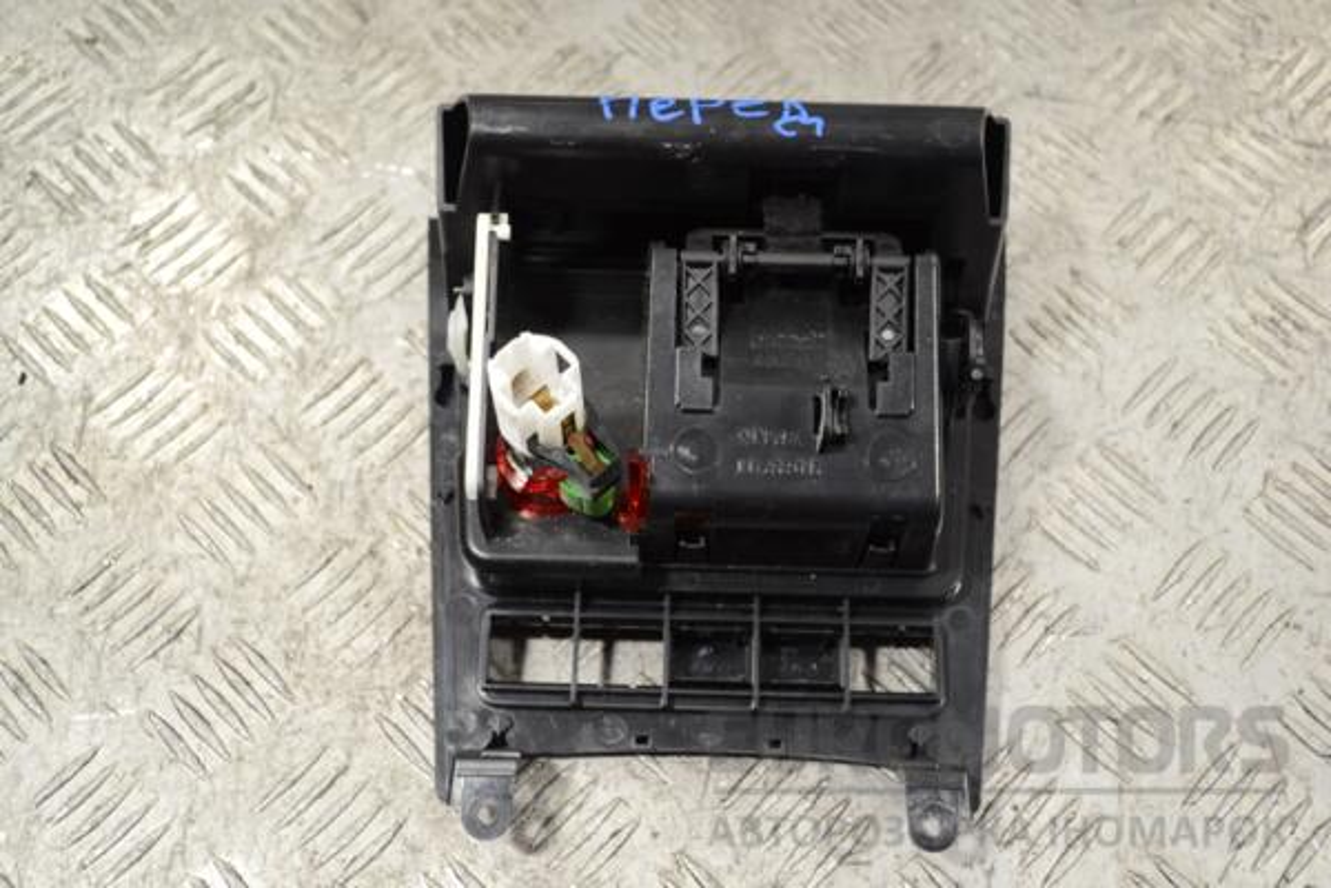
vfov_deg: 30.8
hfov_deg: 45.0
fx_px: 1608
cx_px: 666
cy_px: 444
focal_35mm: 44
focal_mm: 29
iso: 160
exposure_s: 1/30
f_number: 4.5
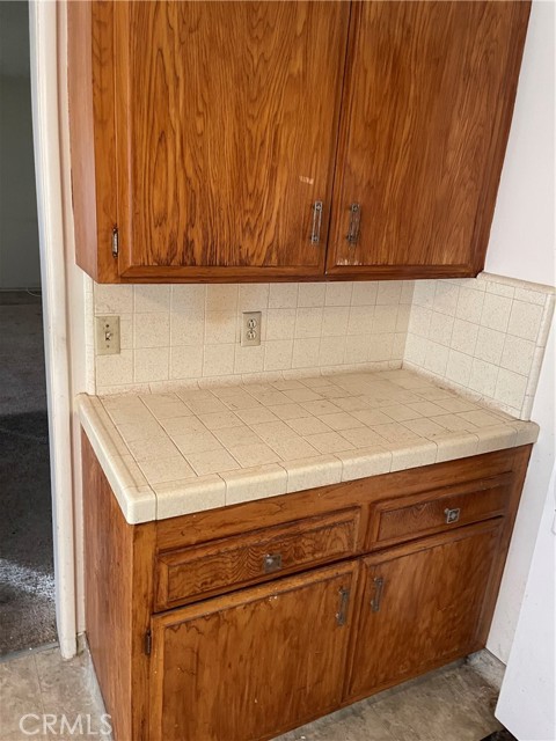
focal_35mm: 25
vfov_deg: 69.4
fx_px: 535
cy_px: 370
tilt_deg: -18.8
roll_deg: -5.6
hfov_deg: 54.9
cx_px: 278
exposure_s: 1/60
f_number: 1.6
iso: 400
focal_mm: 5.1
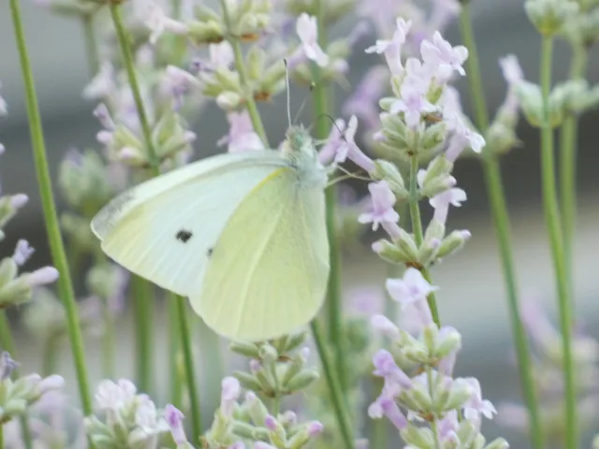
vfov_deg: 1.3
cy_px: 224
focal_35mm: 1152
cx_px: 300
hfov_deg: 1.7
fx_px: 19934
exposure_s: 1/125
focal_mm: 206.4
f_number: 5.8
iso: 160
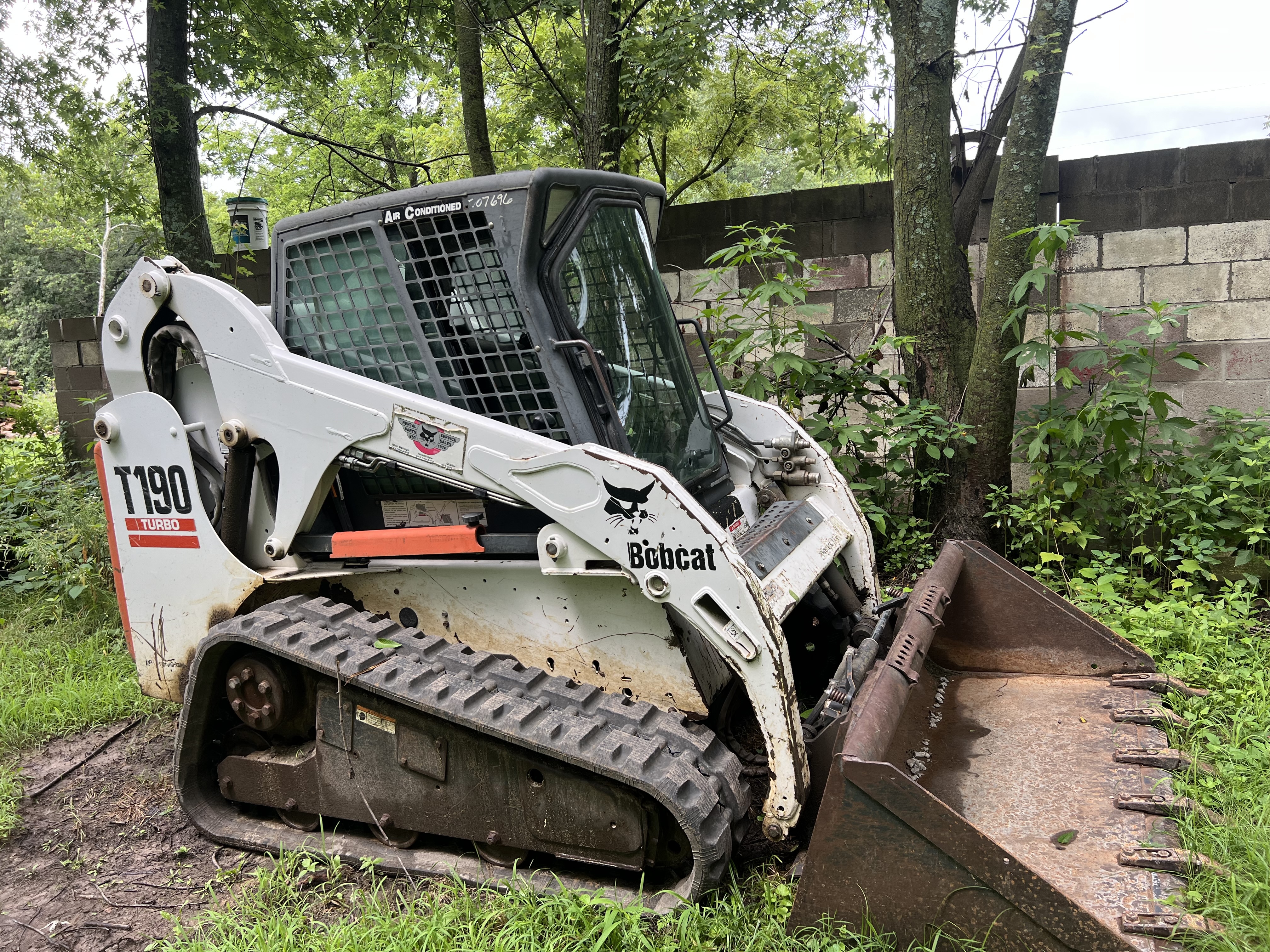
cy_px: 476
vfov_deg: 53.1
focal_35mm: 26
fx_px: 954
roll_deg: +1.7
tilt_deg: -5.3
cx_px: 635
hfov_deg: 67.3
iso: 50
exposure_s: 1/421
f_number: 1.5
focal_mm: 5.7
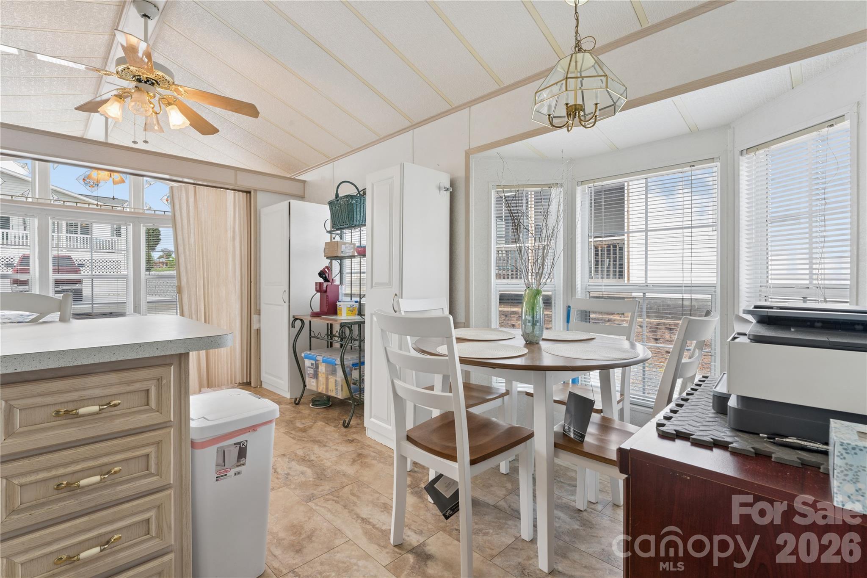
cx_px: 434
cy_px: 289
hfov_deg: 95.3
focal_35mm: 16
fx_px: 395
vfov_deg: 72.4
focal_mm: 16.4
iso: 200
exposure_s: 1/13
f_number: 13
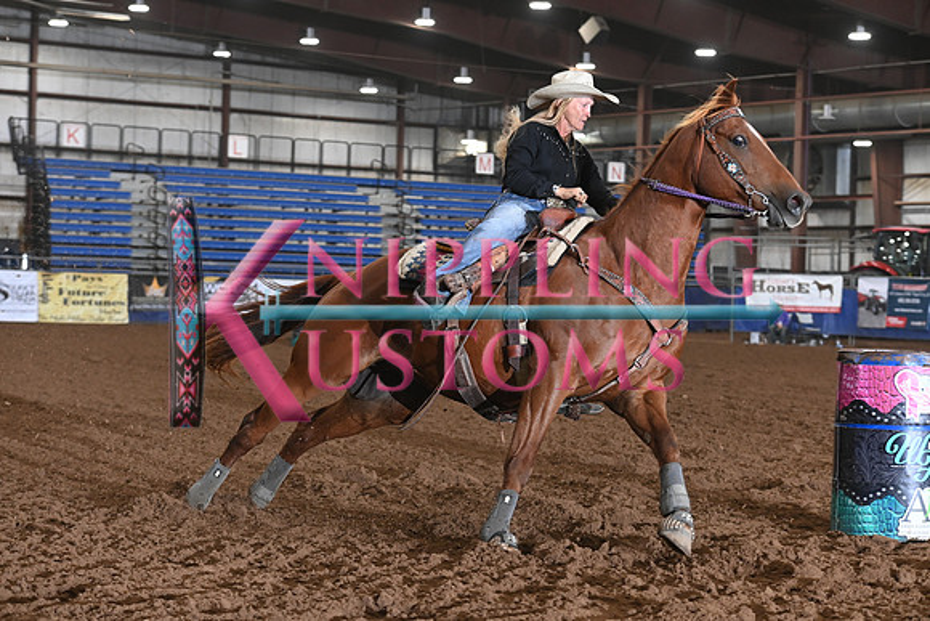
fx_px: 2222
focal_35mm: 86
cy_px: 310
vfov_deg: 15.9
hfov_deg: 23.6
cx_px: 465
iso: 3200
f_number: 5
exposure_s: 1/250
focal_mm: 86
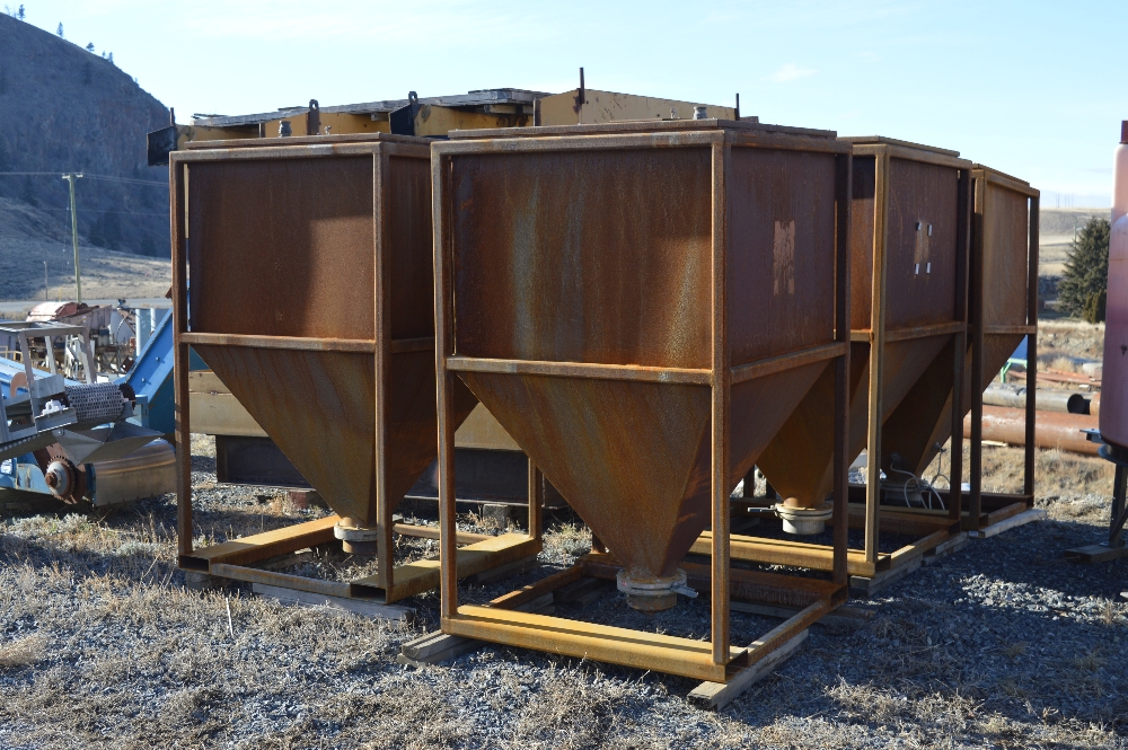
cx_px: 564
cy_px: 375
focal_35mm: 45
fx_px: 1409
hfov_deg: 43.6
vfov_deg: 29.8
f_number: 6.3
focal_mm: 30
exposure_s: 1/160
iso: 100
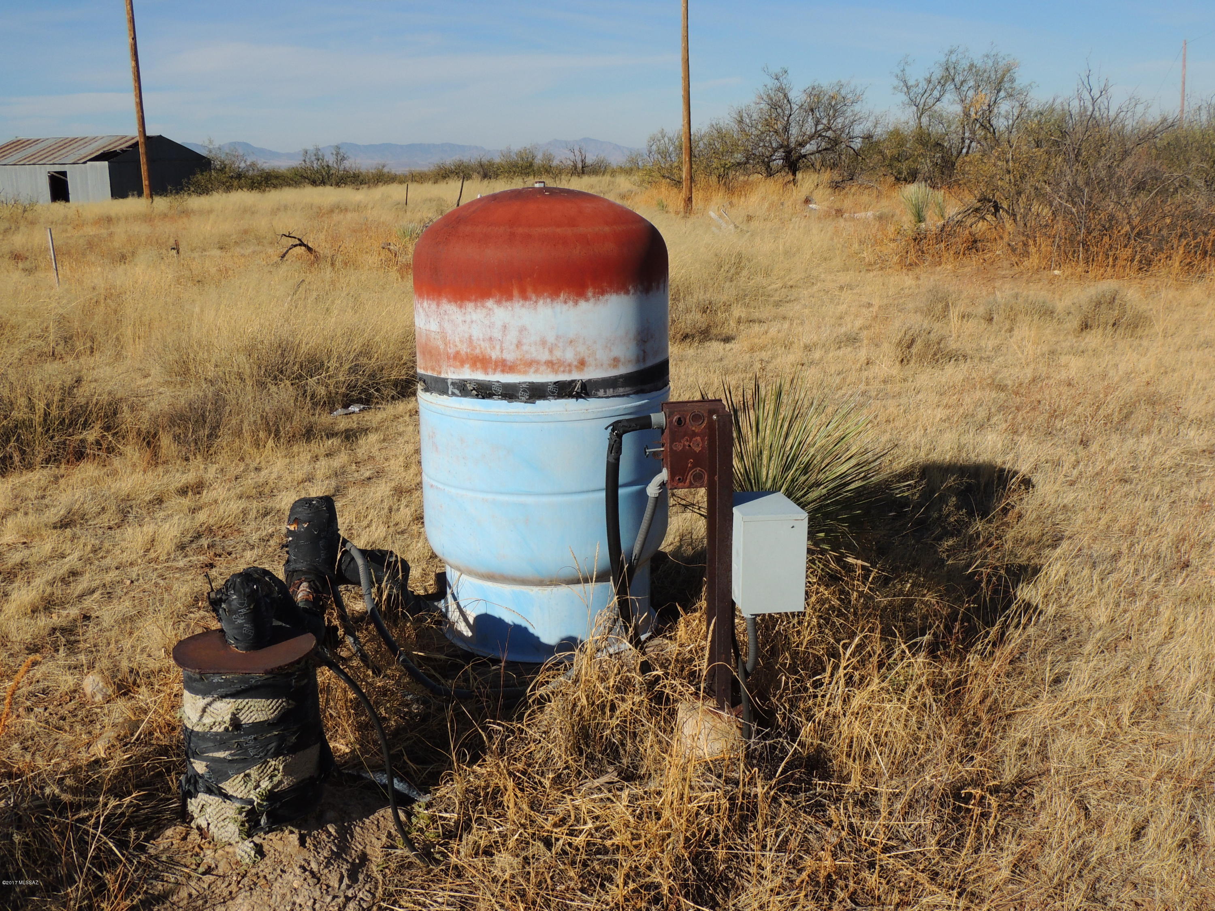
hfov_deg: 52.6
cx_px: 608
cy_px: 456
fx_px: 1228
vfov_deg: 40.7
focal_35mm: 35
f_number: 3.6
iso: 100
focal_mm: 6.2
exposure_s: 1/1600
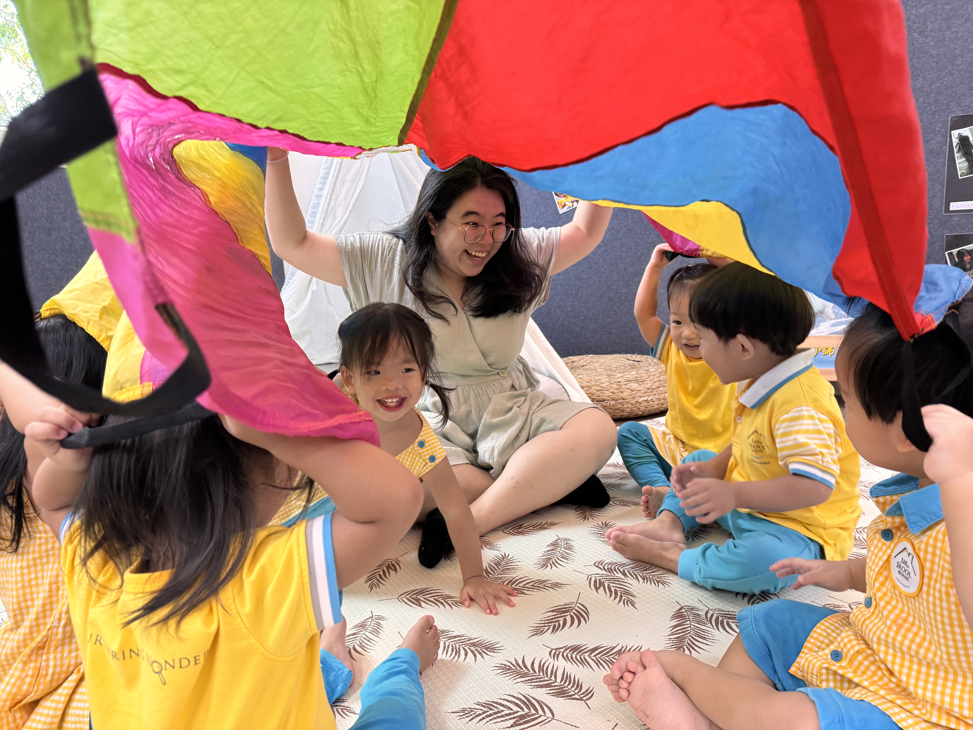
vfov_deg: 56.8
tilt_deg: -5.3
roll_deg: +3.8
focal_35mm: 24
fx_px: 675
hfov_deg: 71.6
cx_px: 486
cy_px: 365
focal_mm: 6.76
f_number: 1.78
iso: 200
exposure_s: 1/100
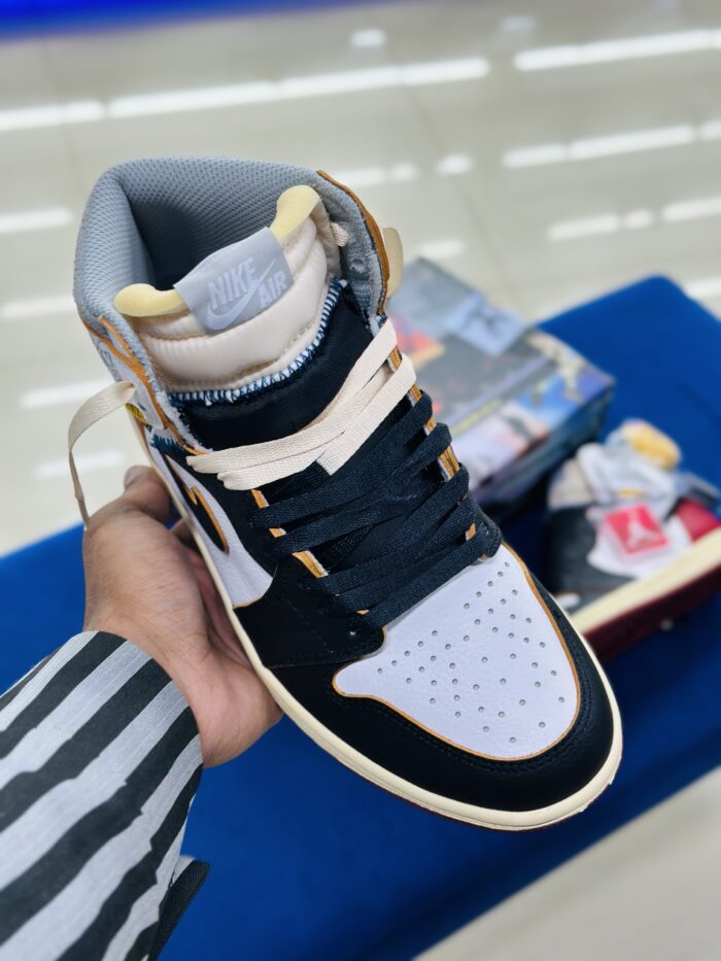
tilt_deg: -48.9
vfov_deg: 39.7
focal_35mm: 48
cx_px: 360
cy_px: 480
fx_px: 1333
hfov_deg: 30.3
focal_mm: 6.86
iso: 64
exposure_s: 1/100
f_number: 1.78
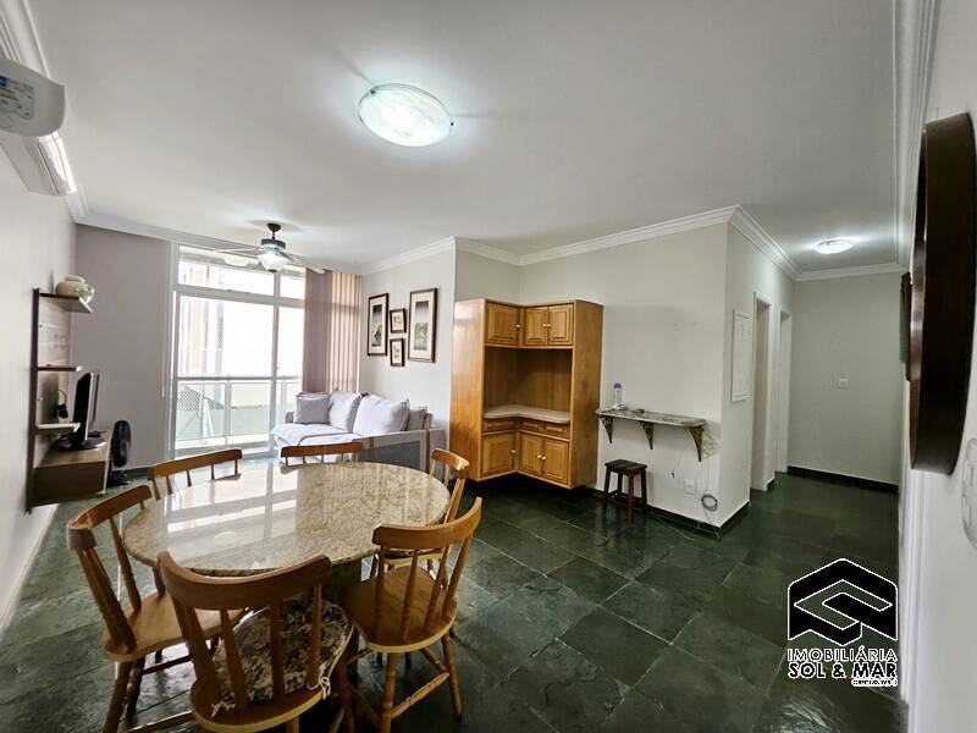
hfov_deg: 106.2
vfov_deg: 89.9
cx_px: 488
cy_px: 366
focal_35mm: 13
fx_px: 367
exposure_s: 1/60
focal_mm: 1.7
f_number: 2.2
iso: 160
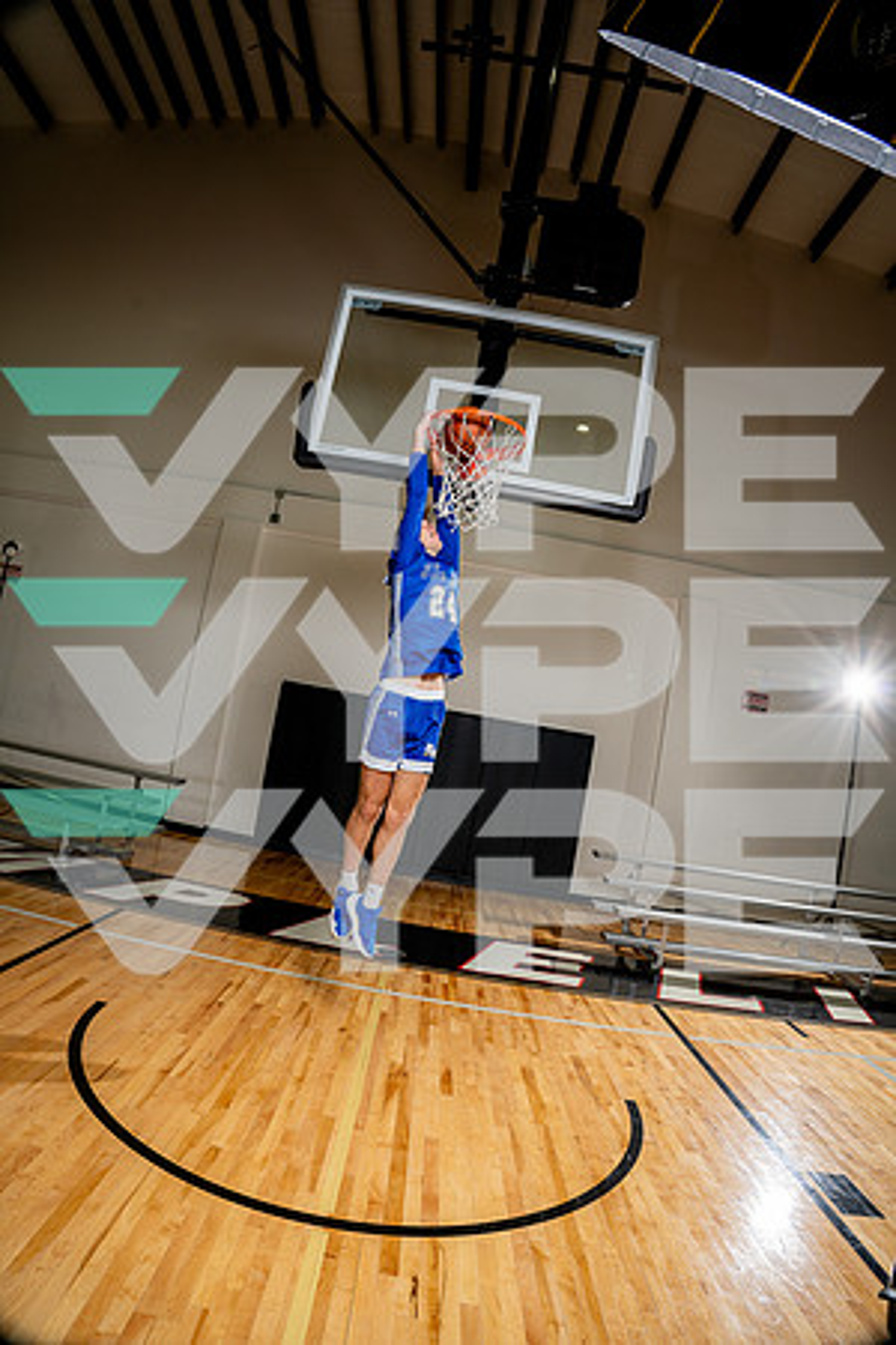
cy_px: 672
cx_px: 448
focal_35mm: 20
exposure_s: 1/250
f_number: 8
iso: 250
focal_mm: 20
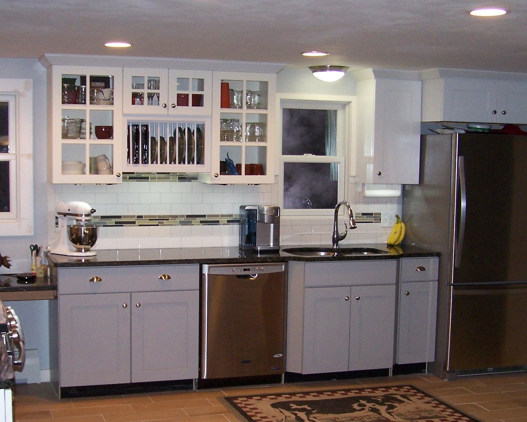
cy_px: 254
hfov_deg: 33.6
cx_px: 245
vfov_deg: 27.1
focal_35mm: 56
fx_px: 873
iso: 140
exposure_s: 1/60
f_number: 2.8
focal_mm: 6.3
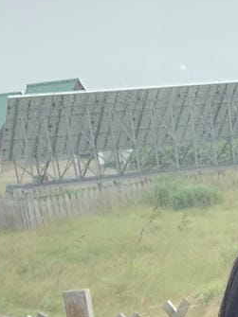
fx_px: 1009
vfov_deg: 13.7
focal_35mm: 110
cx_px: 302
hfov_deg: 13.0
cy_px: 721
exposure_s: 1/50
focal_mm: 6.3
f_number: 1.7
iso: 200
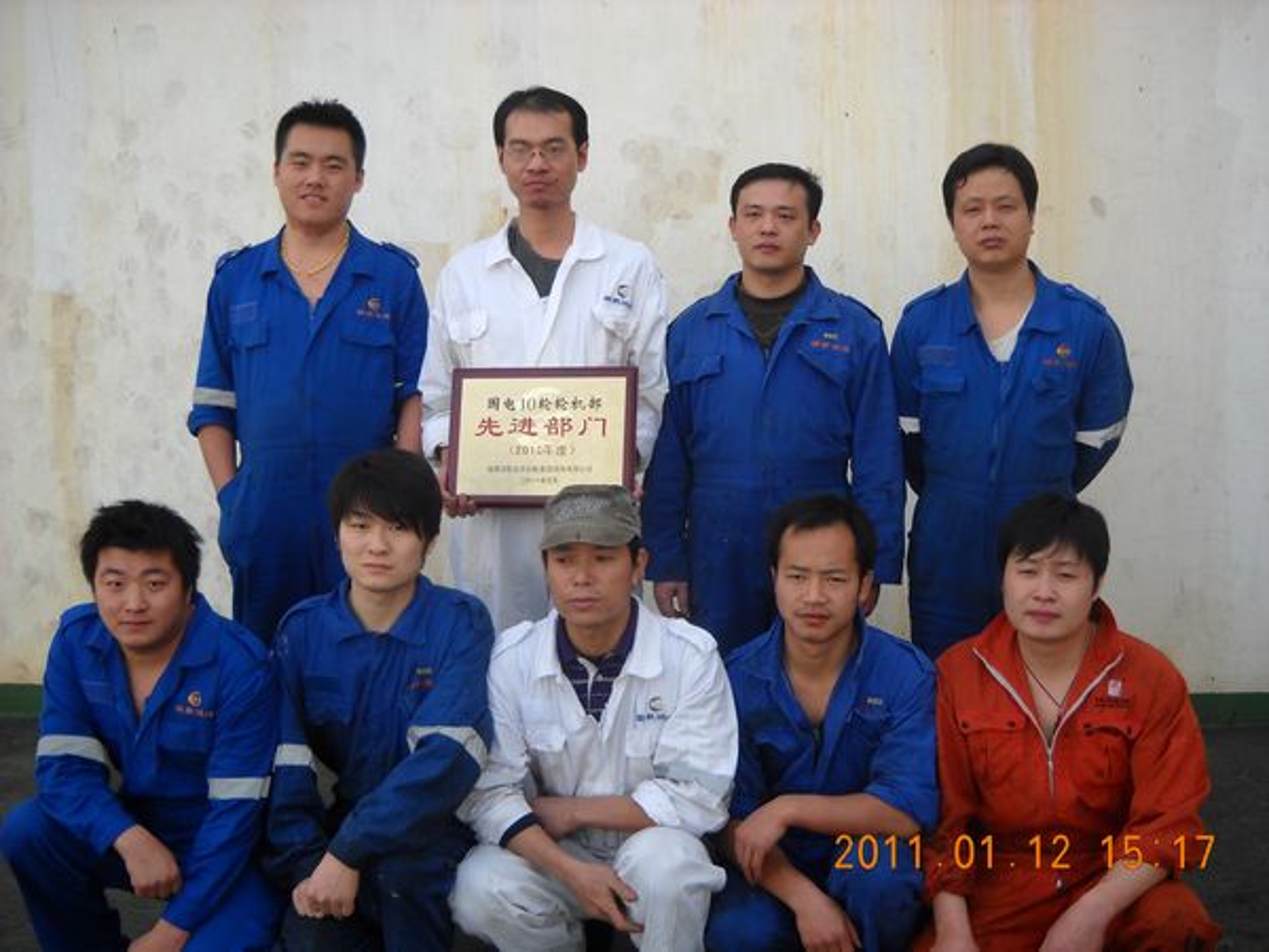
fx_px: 1503
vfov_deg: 35.1
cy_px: 476
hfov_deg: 45.8
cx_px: 634
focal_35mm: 41
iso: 64
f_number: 3.1
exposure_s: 1/114
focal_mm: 6.72
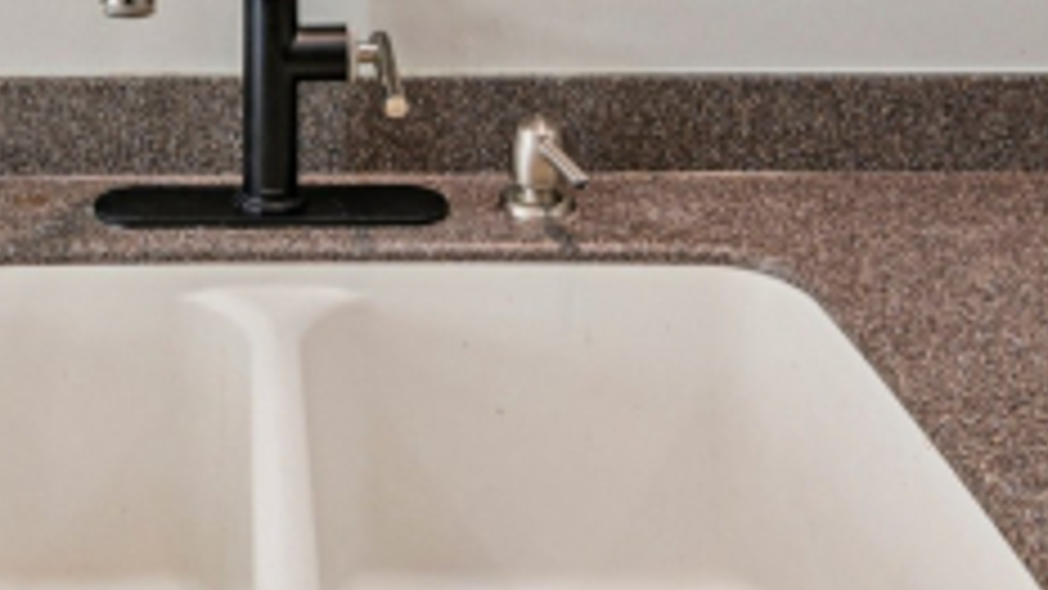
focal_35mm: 54
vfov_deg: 18.1
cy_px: -441
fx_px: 1500
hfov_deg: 37.7
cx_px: 279
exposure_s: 1/15
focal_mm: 16
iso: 180
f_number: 8
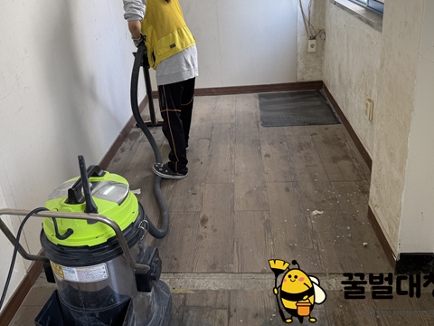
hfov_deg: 56.7
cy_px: 113
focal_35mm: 32
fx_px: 401
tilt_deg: -21.6
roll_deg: +5.2
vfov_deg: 43.6
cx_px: 193
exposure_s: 1/168
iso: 64
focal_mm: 6.76
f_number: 1.78
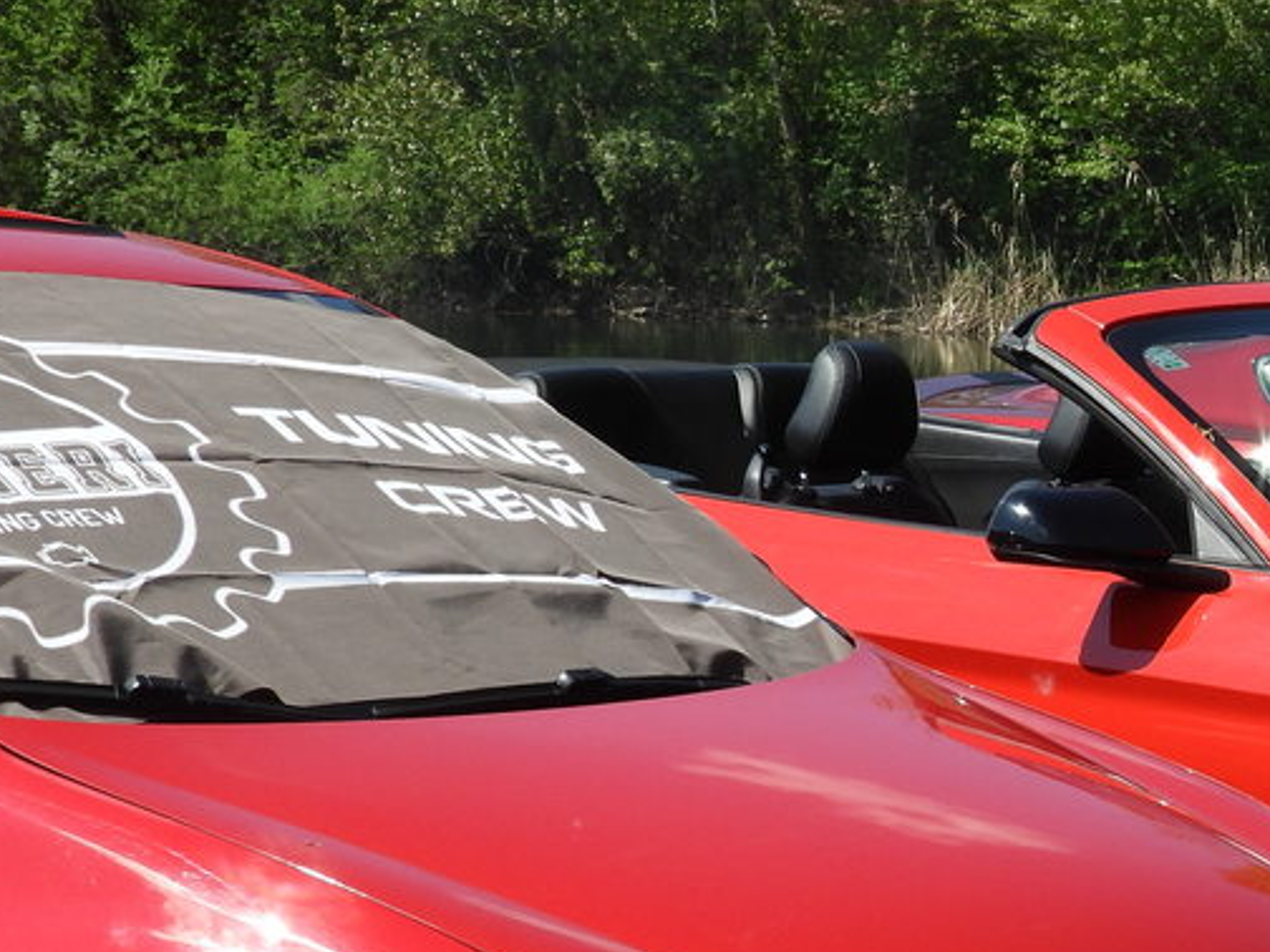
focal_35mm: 131
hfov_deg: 14.7
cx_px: 1434
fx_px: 4806
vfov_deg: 11.3
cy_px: 791
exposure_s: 1/1250
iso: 100
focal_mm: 9.8
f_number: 3.5
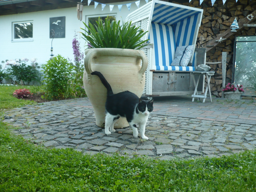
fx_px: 259
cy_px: 96
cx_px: 128
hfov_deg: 52.6
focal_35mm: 35
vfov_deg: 40.7
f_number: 2.8
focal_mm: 5.8
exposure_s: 1/30
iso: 100
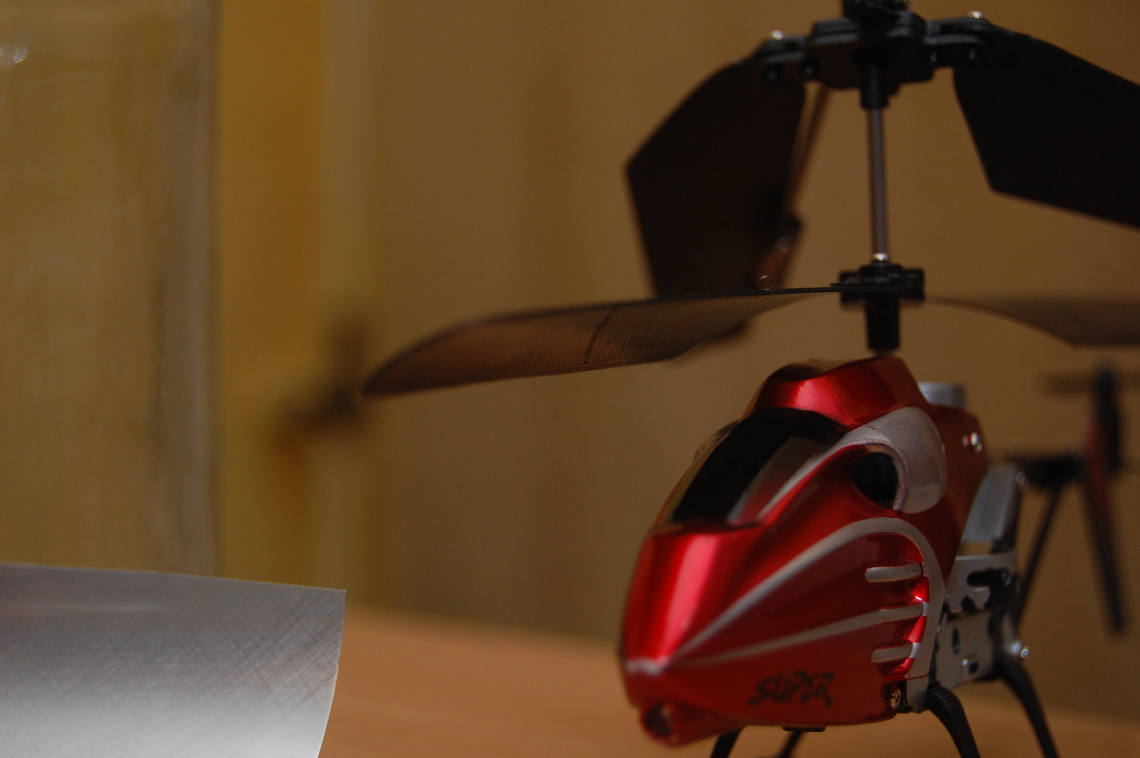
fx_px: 2183
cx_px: 570
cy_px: 379
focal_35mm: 69
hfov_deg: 29.3
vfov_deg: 19.7
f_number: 5.3
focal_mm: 46
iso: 400
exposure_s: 1/60
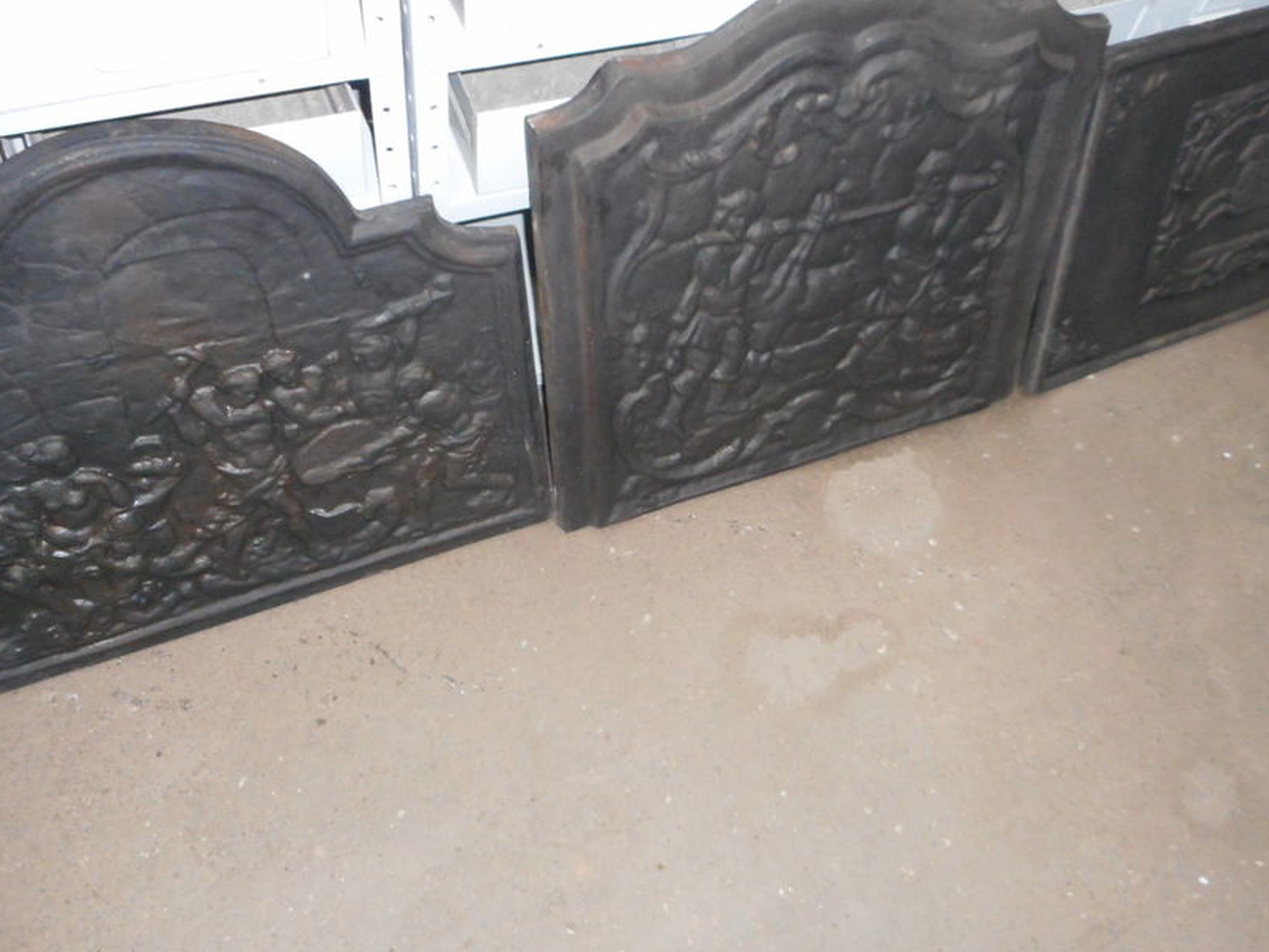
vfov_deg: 45.4
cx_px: 745
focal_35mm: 31
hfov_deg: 58.0
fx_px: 1137
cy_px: 453
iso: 560
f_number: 3.7
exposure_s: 1/25
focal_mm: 4.5
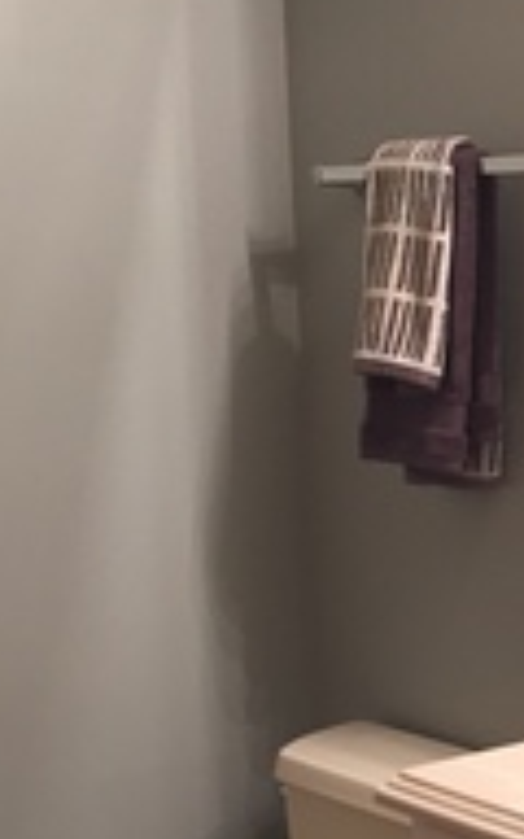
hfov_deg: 16.3
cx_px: 611
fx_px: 1759
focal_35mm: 77
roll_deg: +0.3
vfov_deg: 26.4
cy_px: 651
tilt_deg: -11.5
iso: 80
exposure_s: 1/30
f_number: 2.2
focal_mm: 4.15
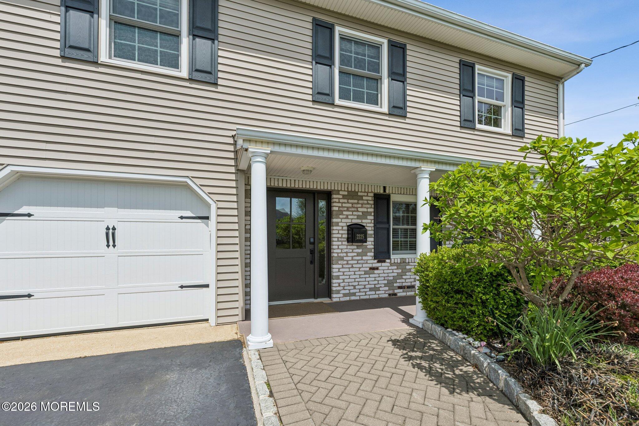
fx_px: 266
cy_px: 213
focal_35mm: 15
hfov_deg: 100.4
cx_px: 320
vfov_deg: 77.3
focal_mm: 15
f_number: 7.1
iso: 250
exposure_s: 1/1250
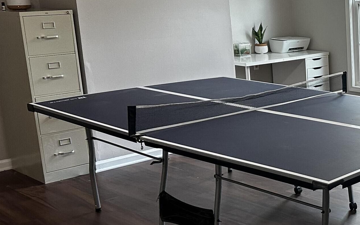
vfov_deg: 20.9
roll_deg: +0.4
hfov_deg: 29.7
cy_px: 126
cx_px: 396
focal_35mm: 62
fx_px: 608
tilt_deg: -12.4
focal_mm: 6.86
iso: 200
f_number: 1.78
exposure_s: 1/120
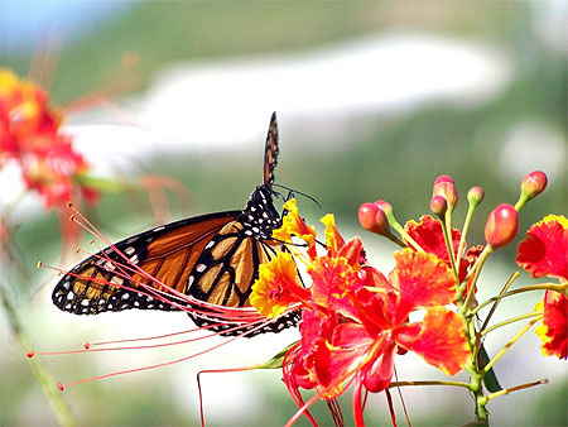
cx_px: 284
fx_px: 6501
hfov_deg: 5.0
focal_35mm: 396
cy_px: 214
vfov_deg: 3.8
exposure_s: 1/1000
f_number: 4.8
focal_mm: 70.2
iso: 250
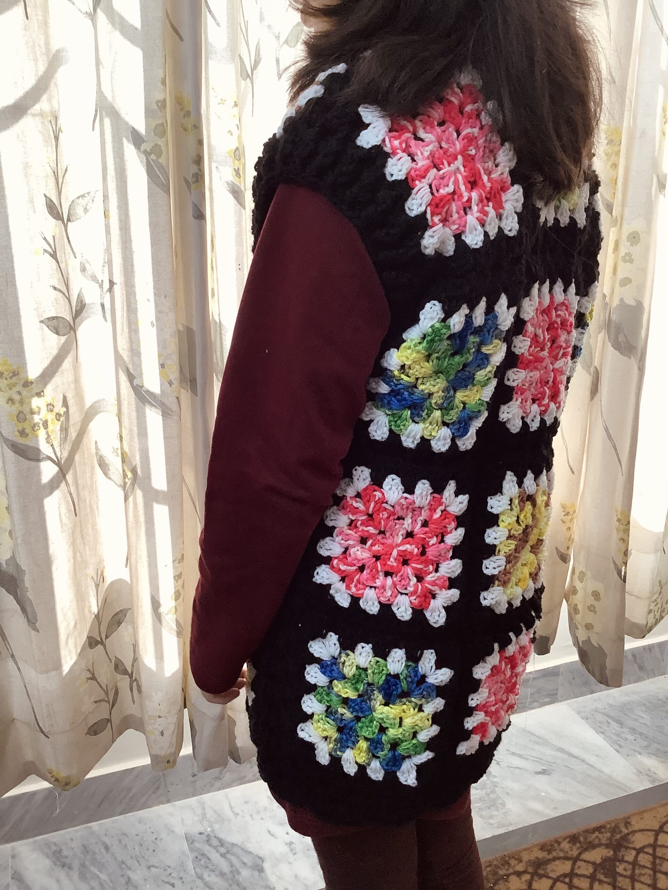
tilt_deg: -20.0
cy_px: 445
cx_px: 334
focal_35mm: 31
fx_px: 798
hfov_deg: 45.4
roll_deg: +0.8
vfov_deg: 58.4
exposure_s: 1/60
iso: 100
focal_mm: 3.3
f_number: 2.4
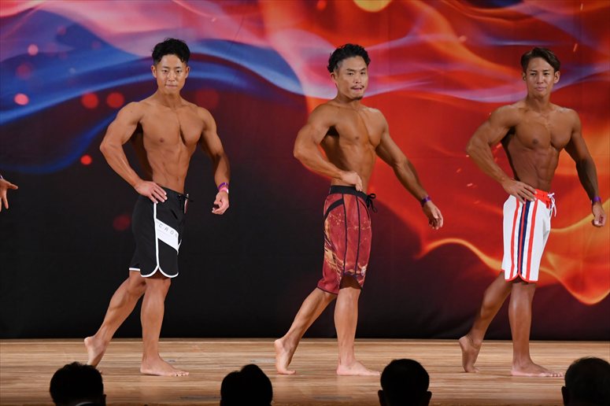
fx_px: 3811
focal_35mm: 225
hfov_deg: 9.2
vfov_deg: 6.1
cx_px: 305
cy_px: 203
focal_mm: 150
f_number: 5.6
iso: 3200
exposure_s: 1/400
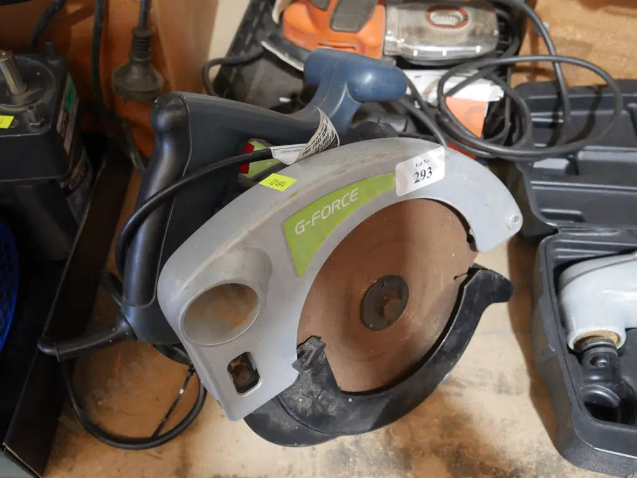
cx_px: 318
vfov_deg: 41.8
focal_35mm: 34
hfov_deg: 53.9
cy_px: 239
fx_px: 626
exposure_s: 1/60
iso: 1600
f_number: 4.5
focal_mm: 17
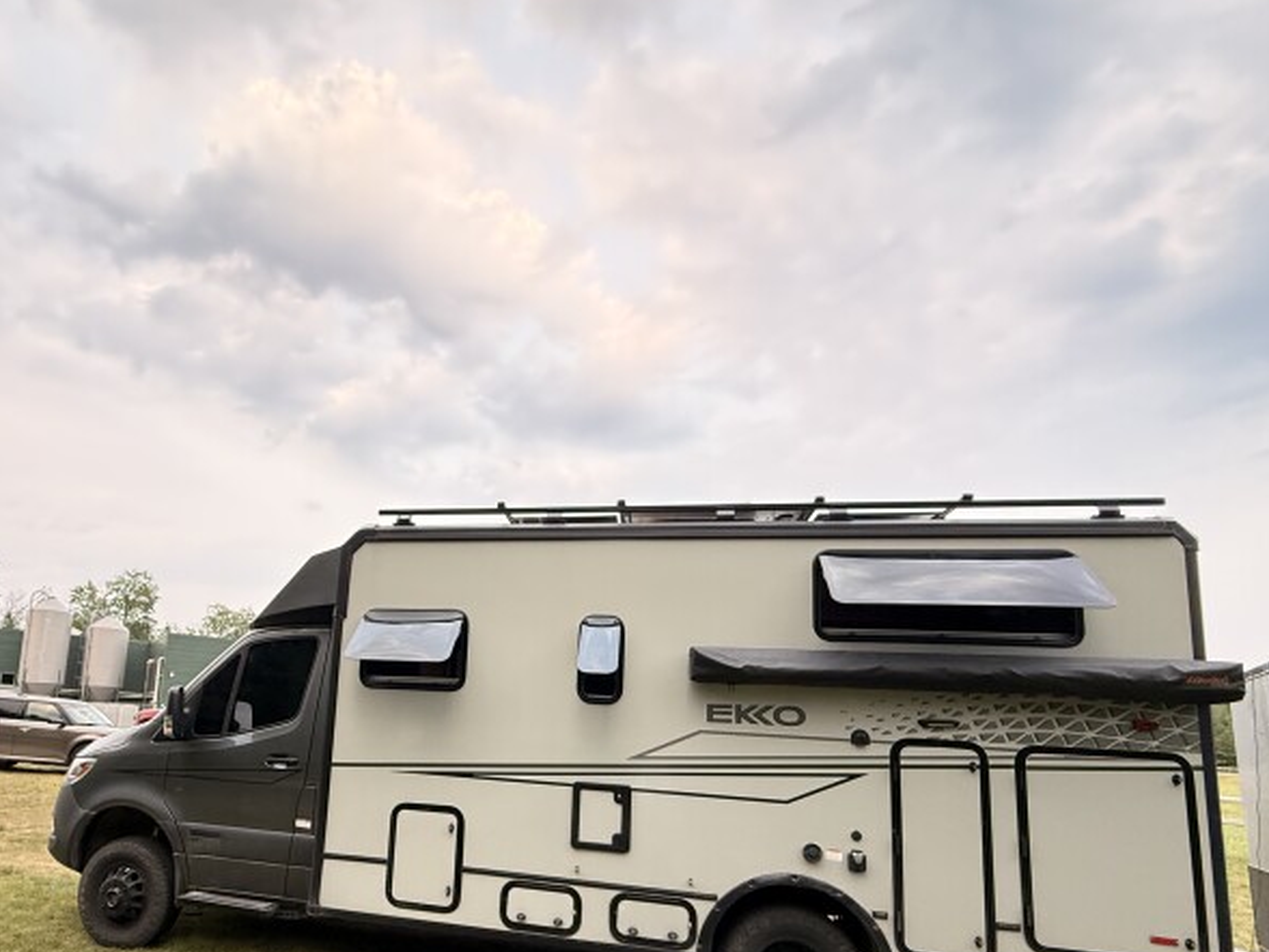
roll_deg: -2.3
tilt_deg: +8.5
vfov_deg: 67.0
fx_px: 697
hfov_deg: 83.4
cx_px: 496
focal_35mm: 19
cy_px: 627
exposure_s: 1/99
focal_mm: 2.22
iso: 250
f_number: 2.2
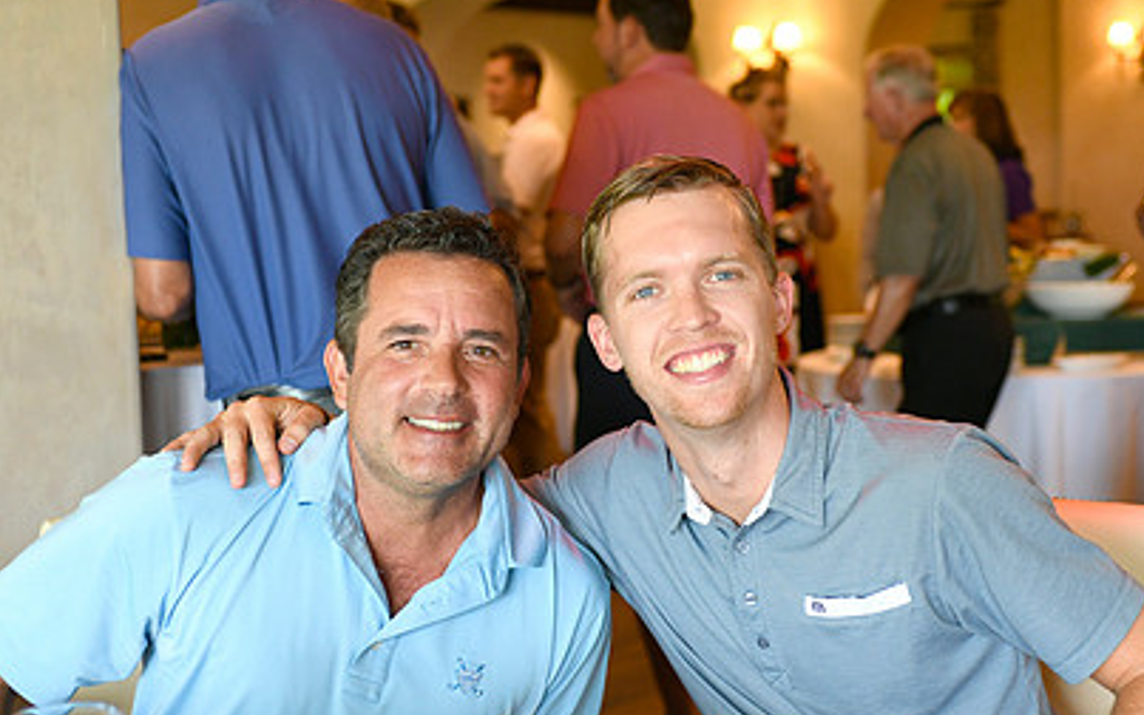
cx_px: 642
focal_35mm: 66
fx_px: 2058
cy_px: 416
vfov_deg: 19.7
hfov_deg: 31.0
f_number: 3.2
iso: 1250
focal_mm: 45
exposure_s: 1/125
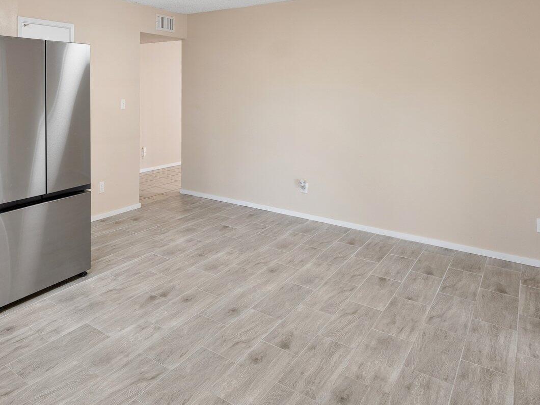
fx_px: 406
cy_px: 78
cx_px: 73
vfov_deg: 49.8
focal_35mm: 26
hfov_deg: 59.3
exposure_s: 1/13
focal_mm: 14
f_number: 8
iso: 400
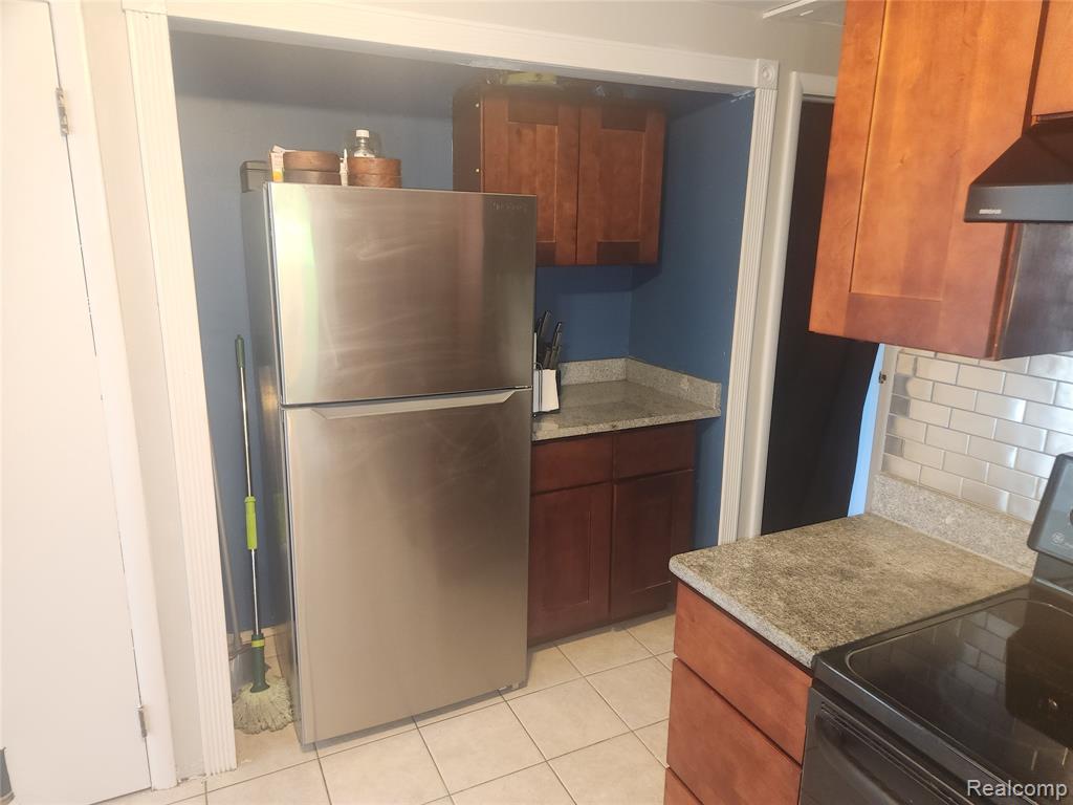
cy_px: 402
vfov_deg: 58.9
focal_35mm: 23
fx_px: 713
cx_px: 536
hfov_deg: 73.9
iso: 100
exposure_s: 1/24
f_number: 1.8
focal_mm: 5.4
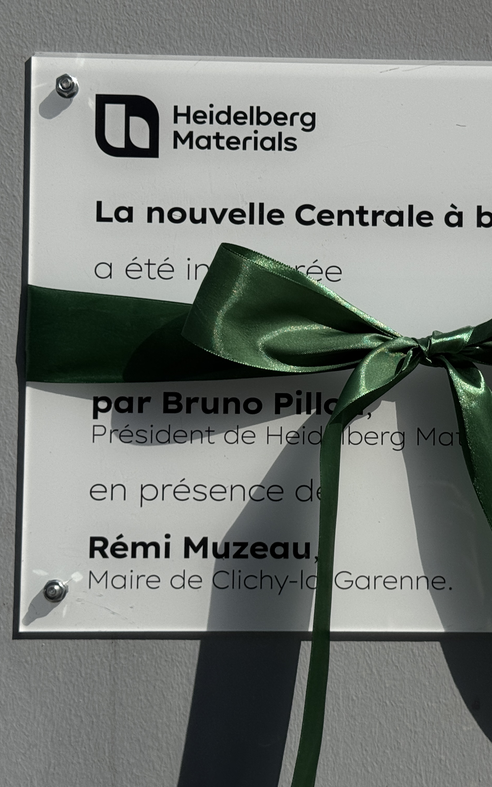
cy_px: 394
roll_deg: -0.6
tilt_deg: +4.1
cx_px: 390
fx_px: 1459
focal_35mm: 68
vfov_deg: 30.2
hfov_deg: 19.0
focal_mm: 6.76
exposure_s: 1/12500
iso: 80
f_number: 1.78
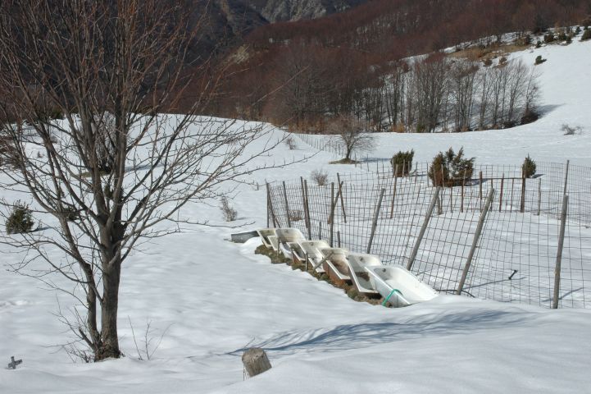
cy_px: 197
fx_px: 763
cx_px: 296
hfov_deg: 42.3
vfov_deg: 28.9
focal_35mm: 46
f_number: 18
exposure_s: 1/200
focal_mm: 31
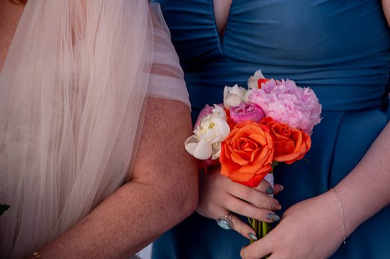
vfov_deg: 8.9
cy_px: 78
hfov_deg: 13.4
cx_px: 272
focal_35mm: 153
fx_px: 1660
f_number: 4
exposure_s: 1/125
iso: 200
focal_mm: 110
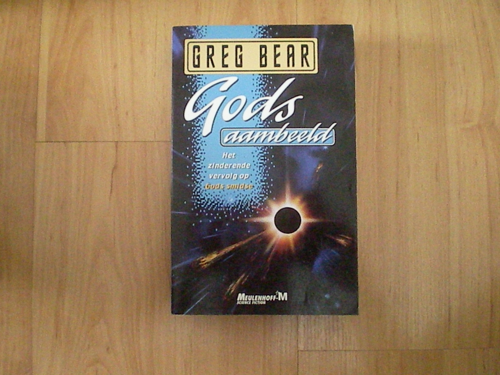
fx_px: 549
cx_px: 250
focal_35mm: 38
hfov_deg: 49.0
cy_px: 188
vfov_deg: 37.7
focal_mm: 6.3
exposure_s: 1/60
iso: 1800
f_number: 3.1
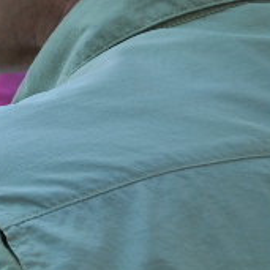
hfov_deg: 11.6
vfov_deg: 13.6
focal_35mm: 128
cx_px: -336
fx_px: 1130
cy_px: 119
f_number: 5.6
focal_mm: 22
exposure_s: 1/125
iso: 280
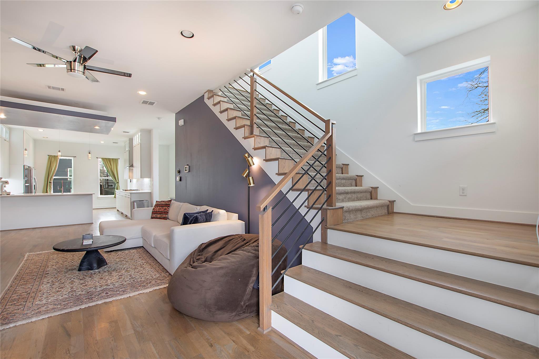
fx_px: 225
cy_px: 180
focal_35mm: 15
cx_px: 270
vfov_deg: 77.3
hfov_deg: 100.4
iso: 100
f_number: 5.6
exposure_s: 1/13
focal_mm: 10
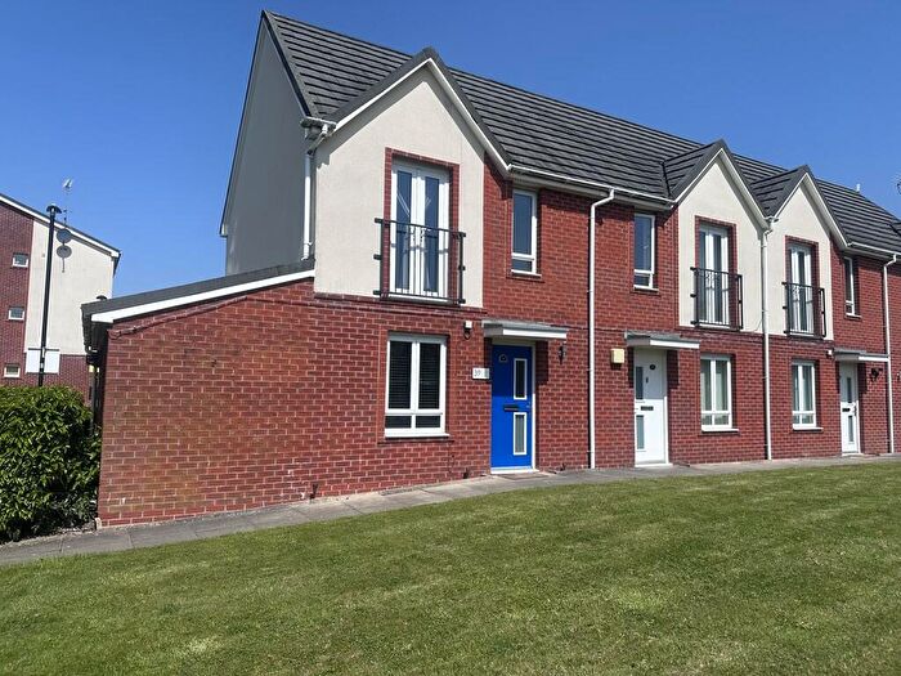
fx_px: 625
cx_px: 450
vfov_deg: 56.8
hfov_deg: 71.6
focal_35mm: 24
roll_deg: -1.3
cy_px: 338
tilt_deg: +4.4
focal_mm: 6.86
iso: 80
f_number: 1.78
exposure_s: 1/6211
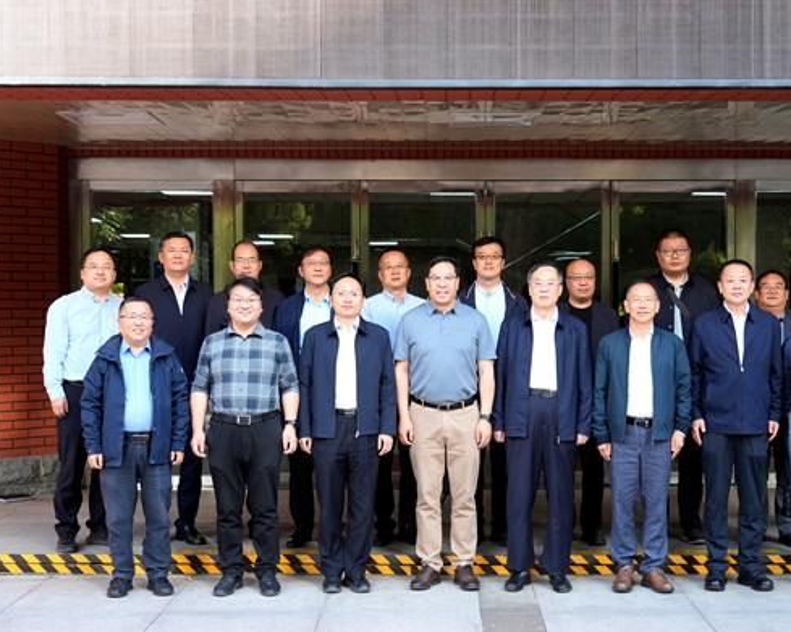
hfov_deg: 35.2
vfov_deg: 28.6
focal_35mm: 53
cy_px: 322
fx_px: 1241
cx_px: 476
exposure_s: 1/60
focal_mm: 46
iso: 100
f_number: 4
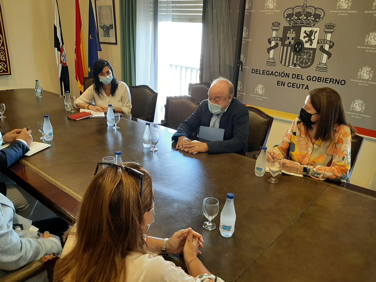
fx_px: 293
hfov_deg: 65.3
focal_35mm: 27
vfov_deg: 51.3
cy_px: 145
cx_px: 193
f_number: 1.7
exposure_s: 1/50
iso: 64
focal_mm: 3.93
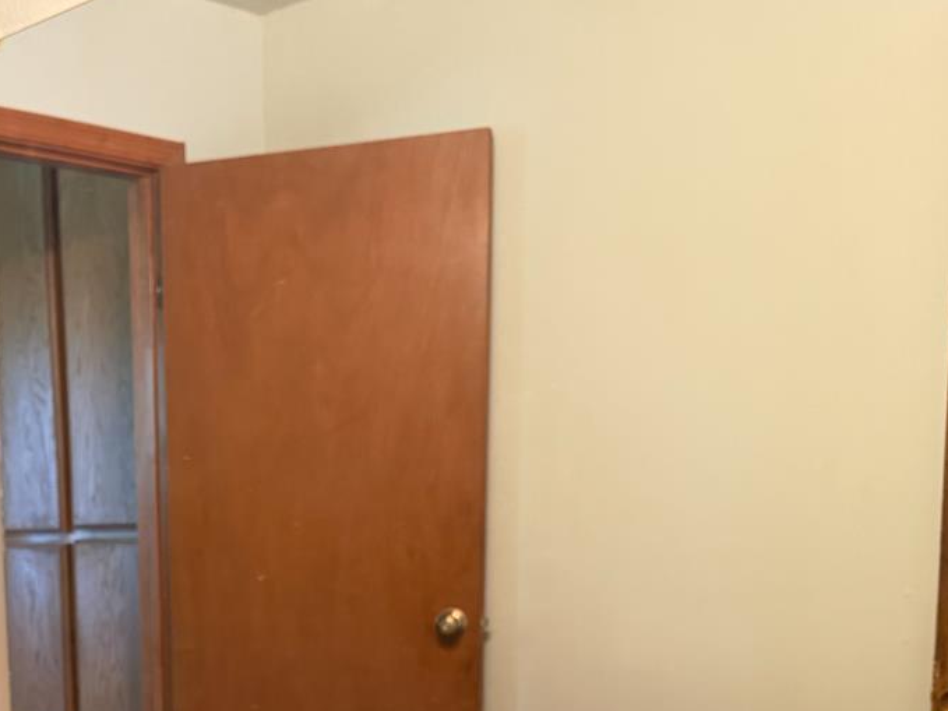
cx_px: 102
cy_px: 752
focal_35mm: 53
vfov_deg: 25.8
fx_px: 1451
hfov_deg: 34.3
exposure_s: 1/60
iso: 640
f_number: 1.78
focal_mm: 6.76
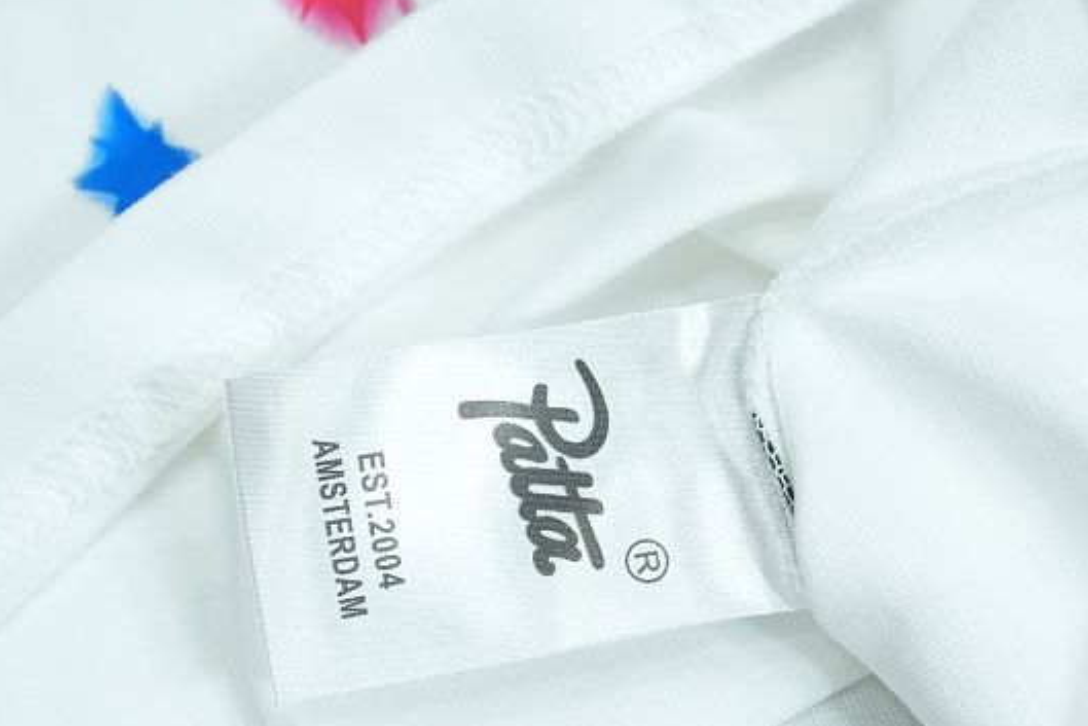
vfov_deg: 20.6
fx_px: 1988
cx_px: 533
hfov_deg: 30.6
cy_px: 532
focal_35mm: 66
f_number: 8
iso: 1000
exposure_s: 1/160
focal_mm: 29
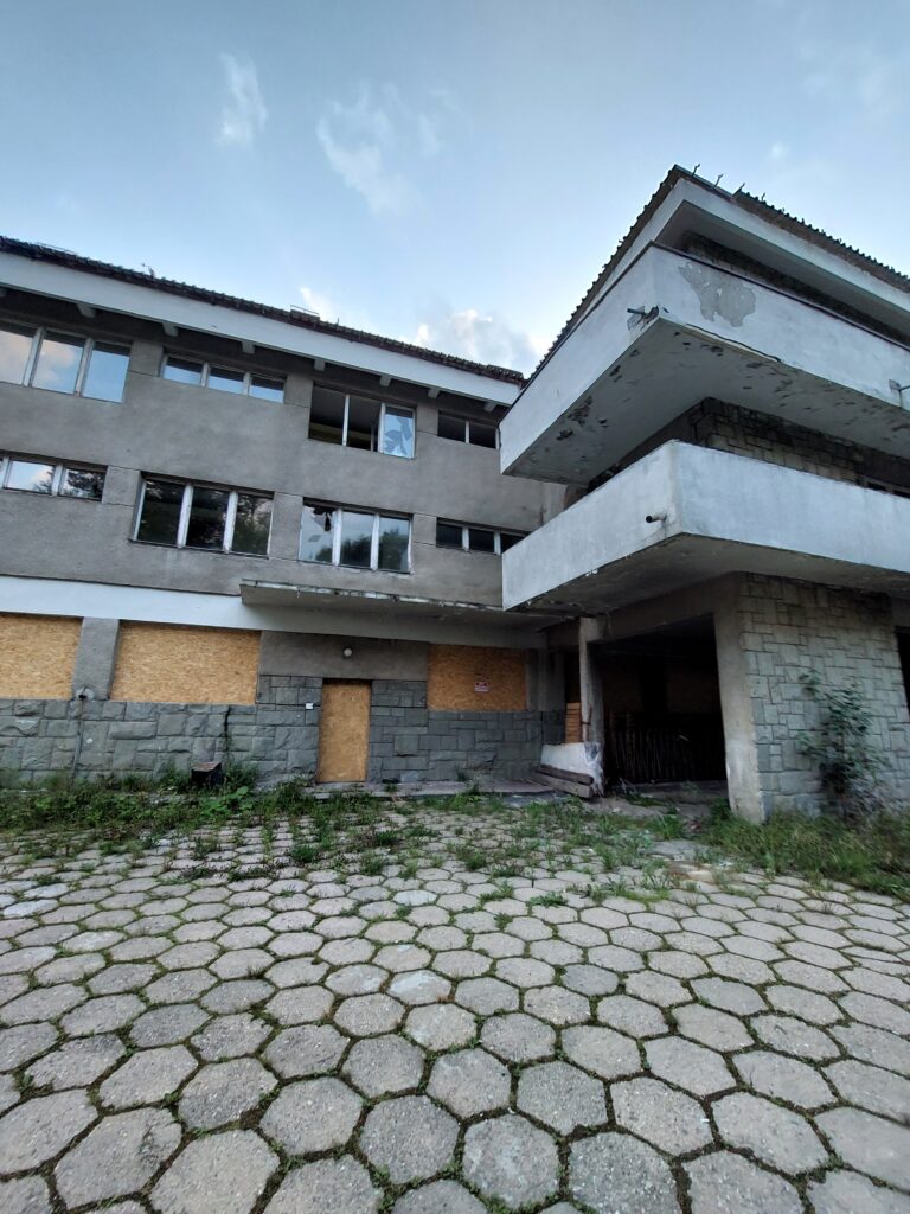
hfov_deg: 89.9
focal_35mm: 13
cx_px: 455
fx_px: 456
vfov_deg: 106.2
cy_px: 607
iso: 80
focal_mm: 1.74
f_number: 2.2
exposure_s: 1/100
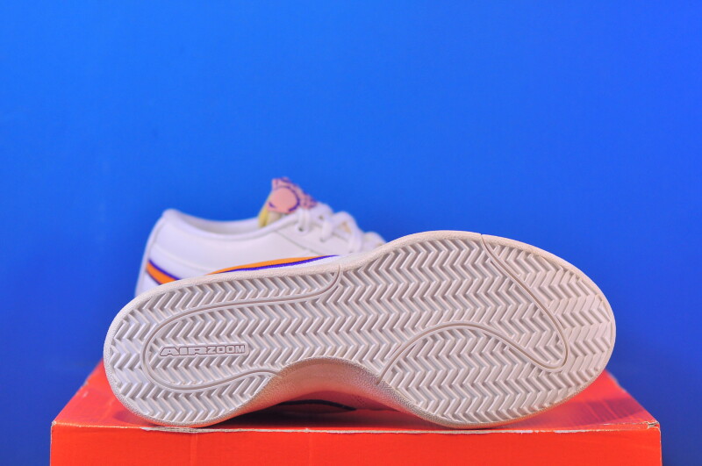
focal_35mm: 75
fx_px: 1460
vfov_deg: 18.1
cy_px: 233
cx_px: 351
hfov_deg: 27.0
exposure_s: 1/320
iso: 250
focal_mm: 50
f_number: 2.5
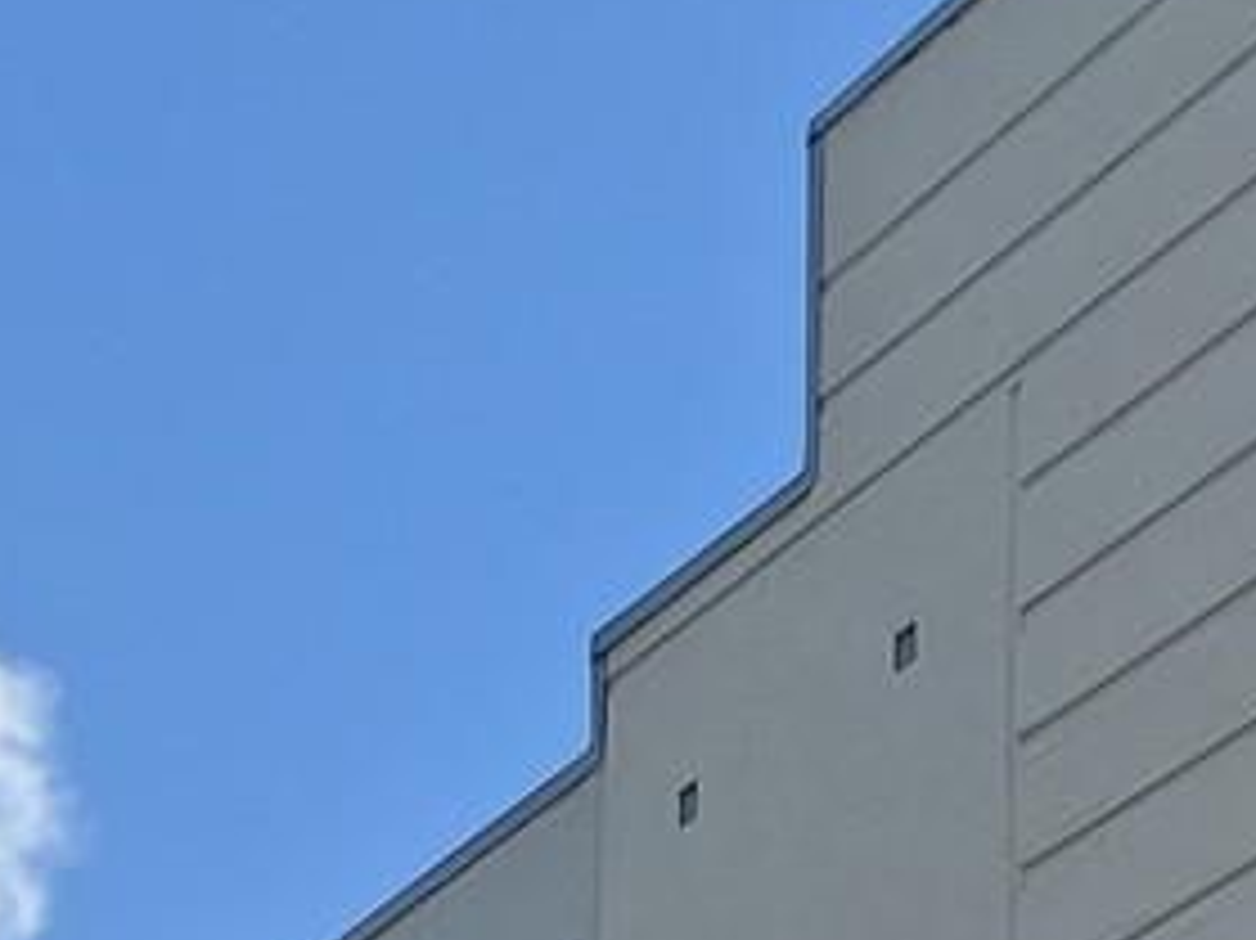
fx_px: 4787
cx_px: 1711
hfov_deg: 14.2
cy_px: 2055
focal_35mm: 132
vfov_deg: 10.1
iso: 40
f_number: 1.8
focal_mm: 5.54
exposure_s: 1/4950
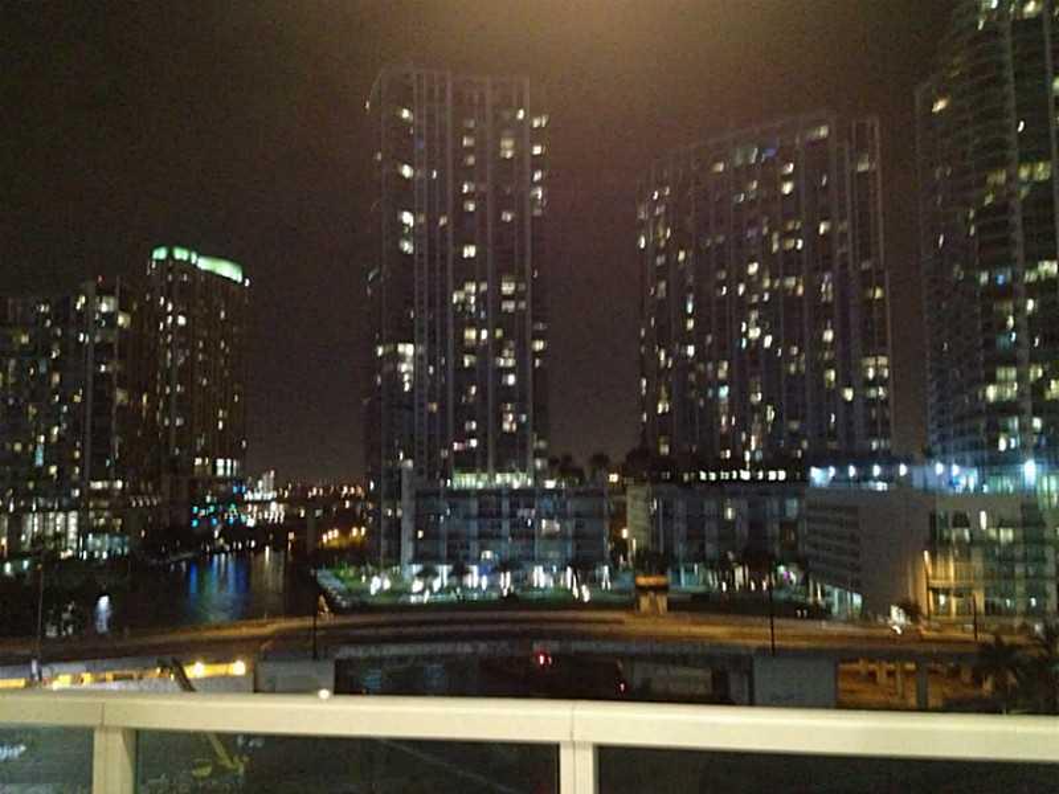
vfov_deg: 40.7
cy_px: 397
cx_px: 530
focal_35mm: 35
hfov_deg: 52.6
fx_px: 1071
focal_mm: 4.28
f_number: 2.4
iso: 800
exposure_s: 1/15
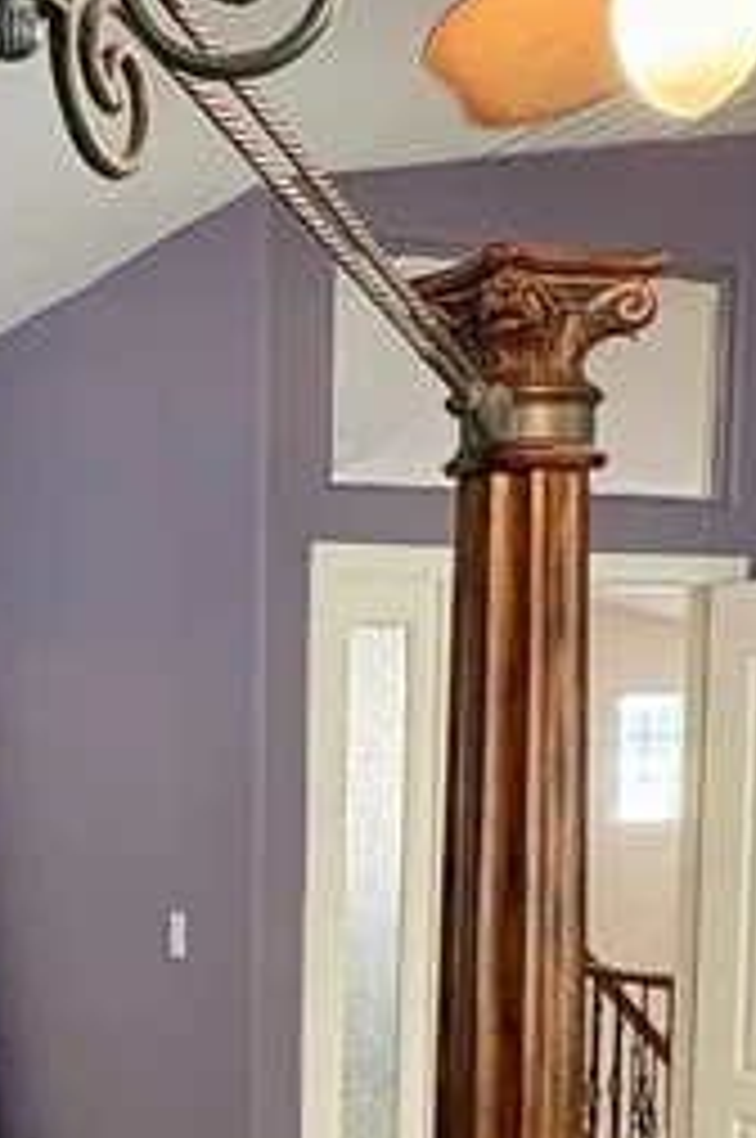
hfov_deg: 21.0
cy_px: 891
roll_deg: +0.9
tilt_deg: -4.0
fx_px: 1863
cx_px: -202
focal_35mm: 59
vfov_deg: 33.1
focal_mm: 2.22
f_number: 2.2
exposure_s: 1/60
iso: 160
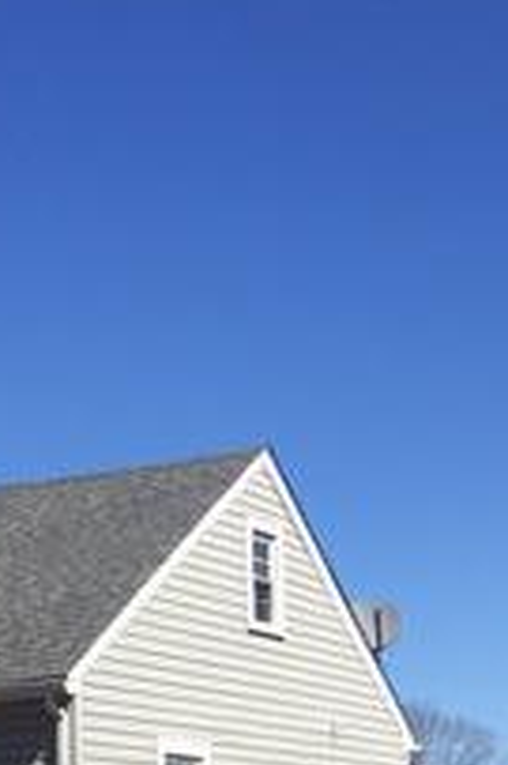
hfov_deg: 14.4
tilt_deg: +0.5
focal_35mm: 95
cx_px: 188
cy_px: 916
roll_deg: +1.1
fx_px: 2014
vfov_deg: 20.1
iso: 25
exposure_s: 1/2079
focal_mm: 4.15
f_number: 2.2
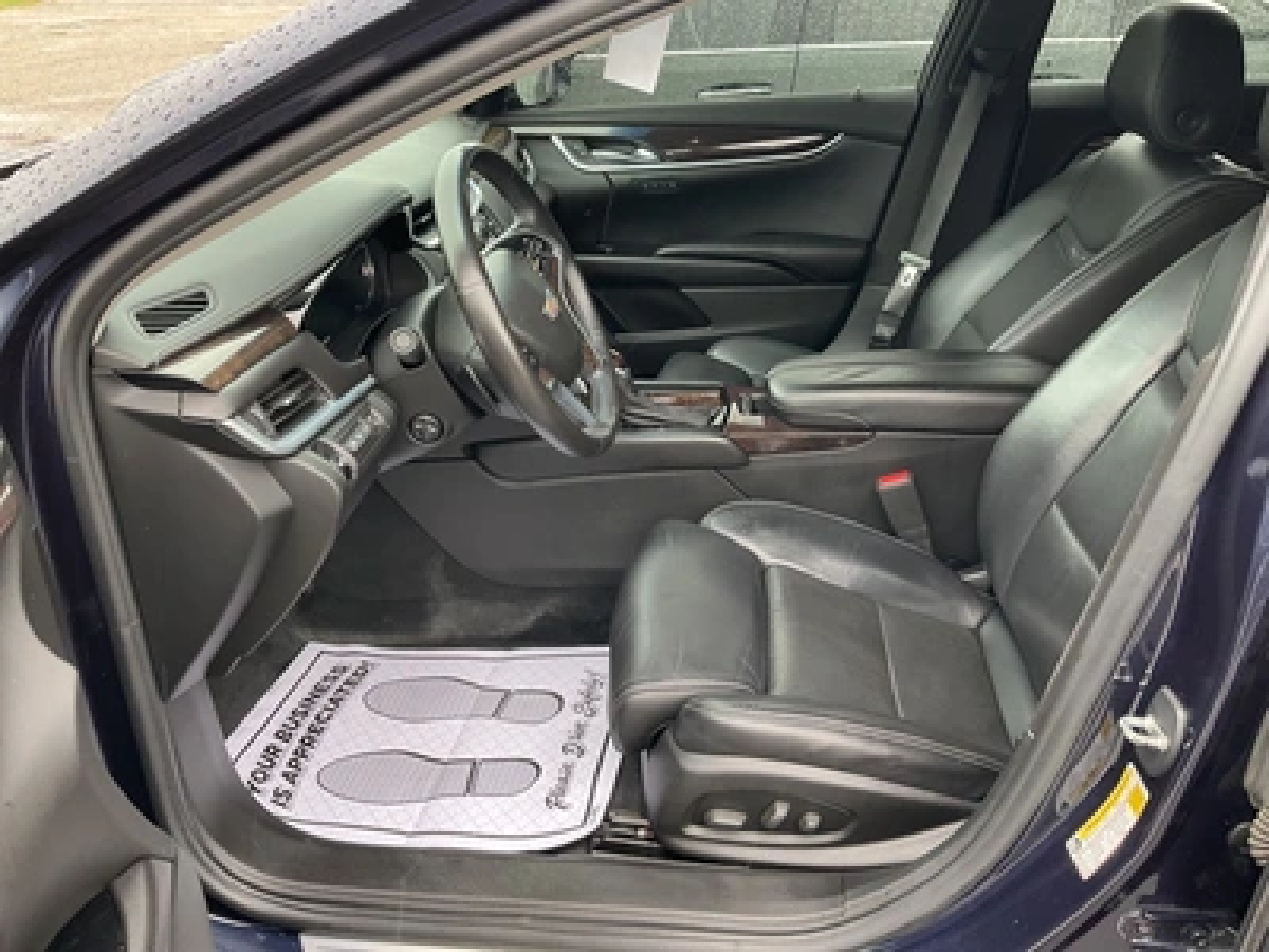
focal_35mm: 29
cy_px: 476
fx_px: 1063
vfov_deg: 48.2
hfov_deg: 61.7
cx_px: 634
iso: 64
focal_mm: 3
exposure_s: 1/80
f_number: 1.8
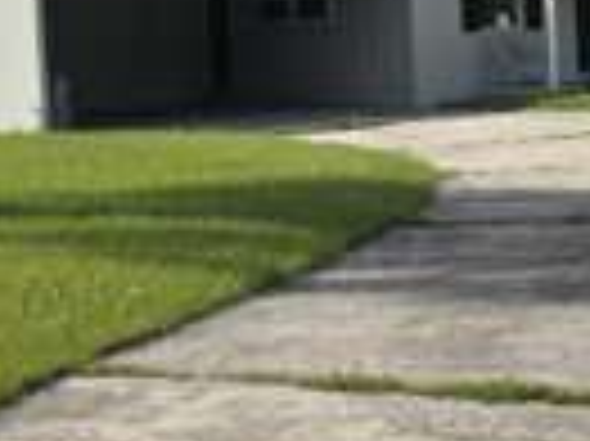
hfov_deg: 22.7
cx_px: 527
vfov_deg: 17.2
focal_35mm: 84
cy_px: 16
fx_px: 1430
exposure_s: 1/5958
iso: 80
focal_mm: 6.3
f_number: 1.7
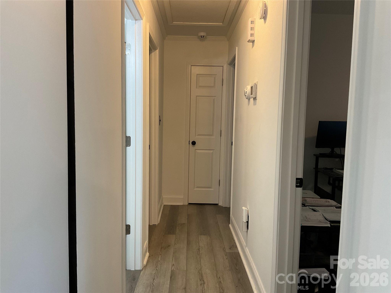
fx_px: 328
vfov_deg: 48.2
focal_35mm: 29
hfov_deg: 61.7
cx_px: 196
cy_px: 146
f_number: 1.8
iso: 160
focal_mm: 3
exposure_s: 1/60
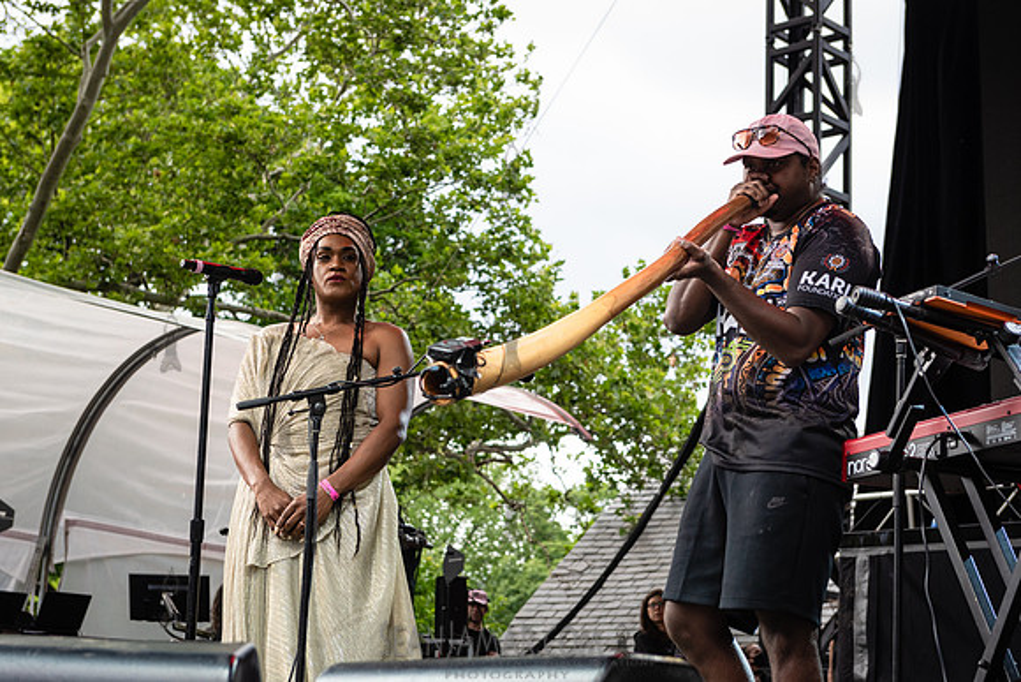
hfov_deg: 28.6
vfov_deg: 19.3
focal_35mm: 71
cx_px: 520
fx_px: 2004
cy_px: 369
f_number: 4.5
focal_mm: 62
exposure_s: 1/500
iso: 640
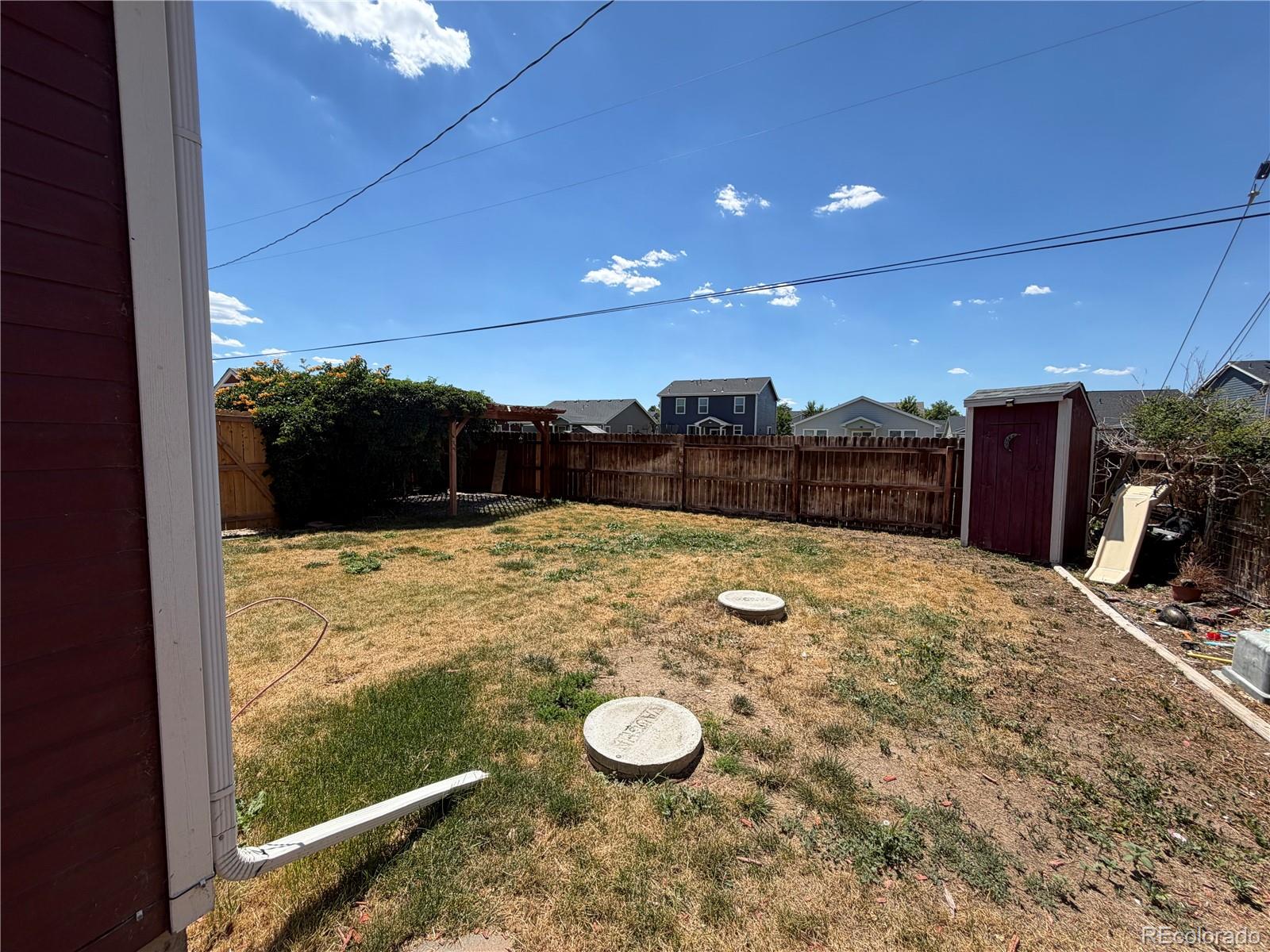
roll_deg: +0.0
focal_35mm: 14
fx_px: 514
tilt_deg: -4.3
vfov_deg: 85.7
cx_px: 635
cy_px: 476
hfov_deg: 102.1
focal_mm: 2.22
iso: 20
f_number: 2.2
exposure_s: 1/853
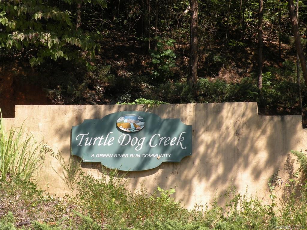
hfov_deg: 29.0
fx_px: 594
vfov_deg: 21.9
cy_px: 115
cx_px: 154
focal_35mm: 67
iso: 64
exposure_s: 1/193
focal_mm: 11.9
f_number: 5
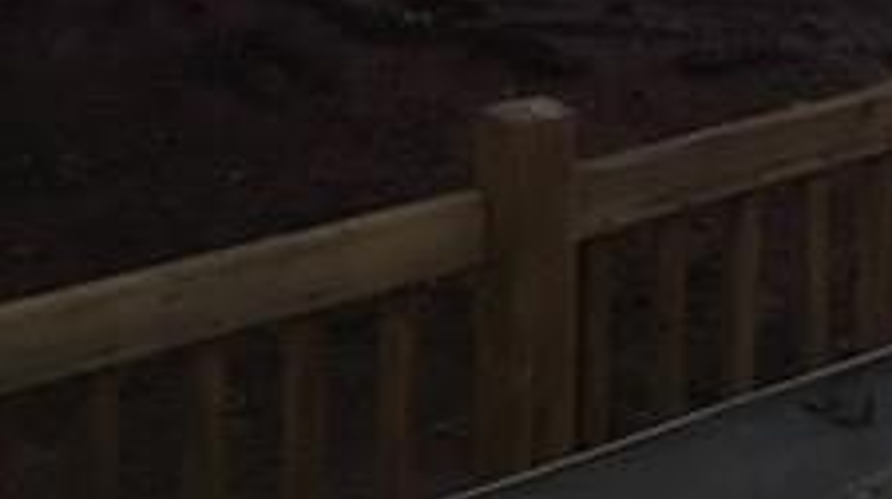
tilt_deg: -4.0
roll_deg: +2.4
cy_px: -384
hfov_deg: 23.0
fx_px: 2126
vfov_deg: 12.3
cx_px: 817
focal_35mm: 90
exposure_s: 1/15
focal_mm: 4.15
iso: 320
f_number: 2.2
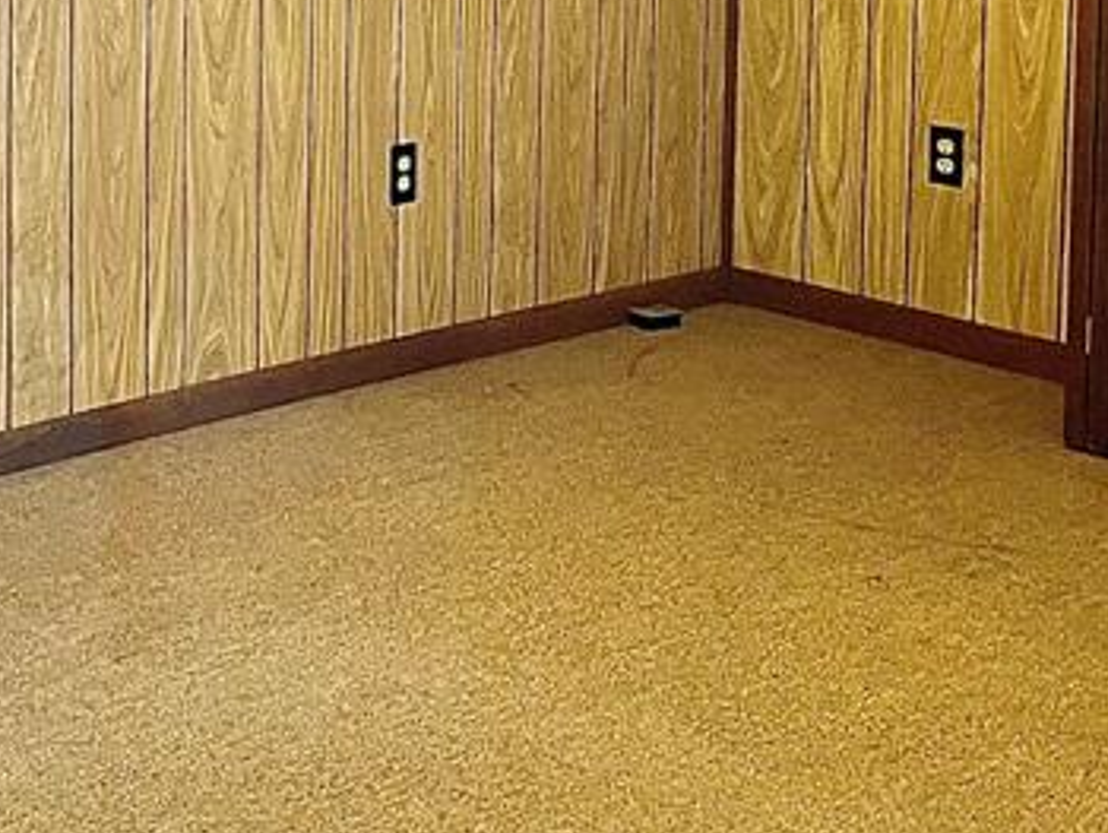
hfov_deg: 23.3
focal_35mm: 76
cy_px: -152
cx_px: -253
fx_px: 2434
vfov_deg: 18.4
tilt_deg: -5.1
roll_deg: +0.3
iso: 100
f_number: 1.6
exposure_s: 1/60
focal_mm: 4.2
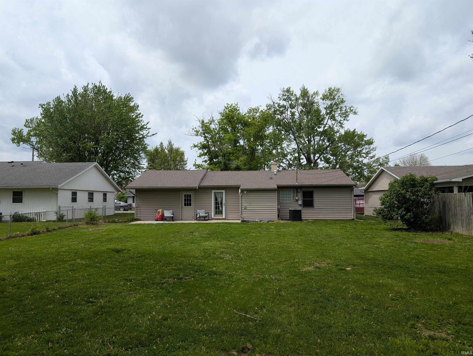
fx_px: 328
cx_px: 236
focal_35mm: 24
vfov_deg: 56.9
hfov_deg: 71.5
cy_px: 178
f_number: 1.68
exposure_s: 1/1212
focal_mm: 6.9
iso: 21
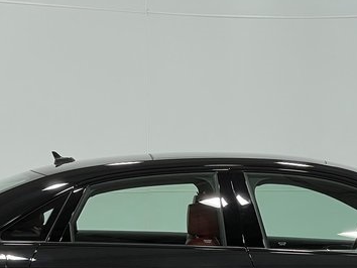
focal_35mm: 185
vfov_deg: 8.0
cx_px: 273
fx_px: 1909
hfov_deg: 10.7
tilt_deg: -4.6
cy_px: 310
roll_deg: -0.3
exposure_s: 1/120
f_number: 2.2
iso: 40
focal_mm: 7.5
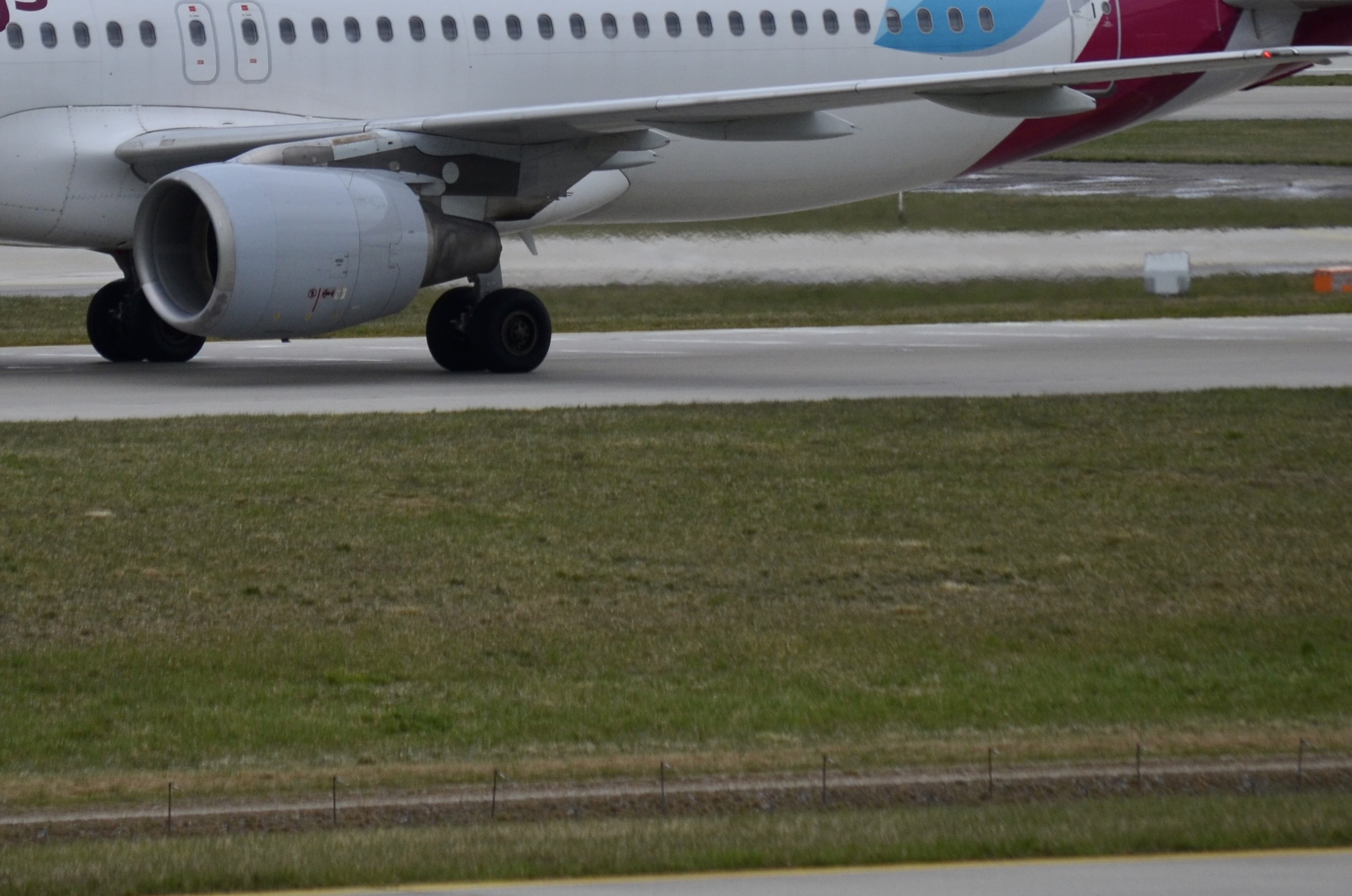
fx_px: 16192
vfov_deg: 3.2
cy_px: 62
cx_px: 383
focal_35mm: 432
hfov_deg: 4.8
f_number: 5.6
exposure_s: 1/2000
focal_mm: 150
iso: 280
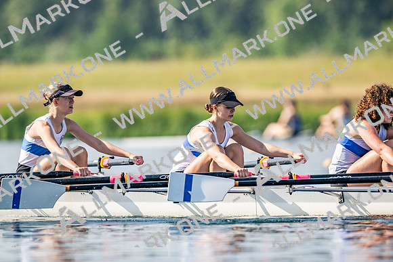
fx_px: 6551
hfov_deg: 3.4
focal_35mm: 600
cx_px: 196
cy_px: 131
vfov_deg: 2.3
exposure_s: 1/2500
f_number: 5.6
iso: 280
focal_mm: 600
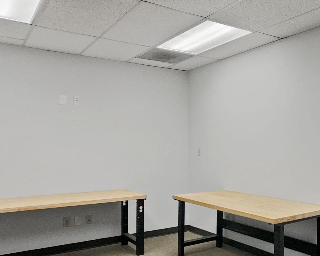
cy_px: 175
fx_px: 502
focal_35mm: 53
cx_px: 252
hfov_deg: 34.4
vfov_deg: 28.4
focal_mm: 5.7
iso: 64
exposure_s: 1/120
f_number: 1.5
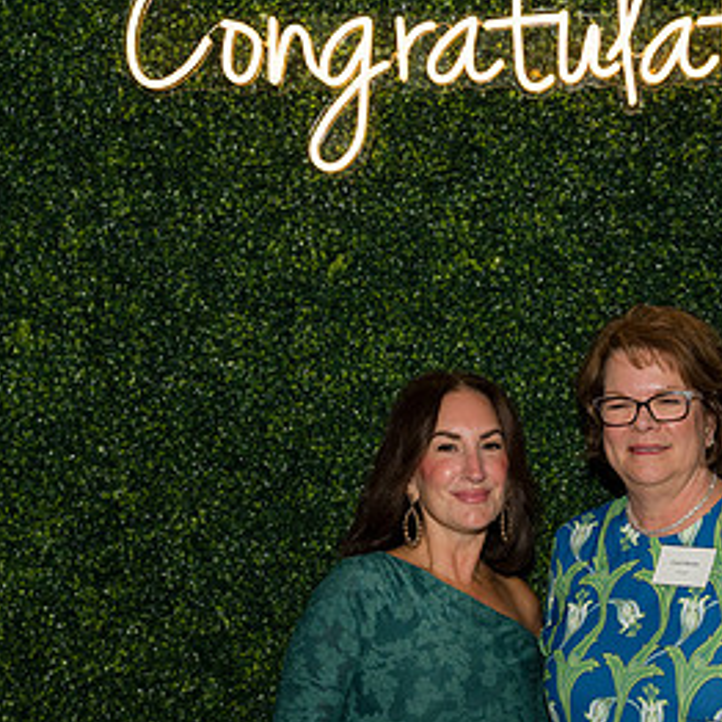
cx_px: 546
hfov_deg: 21.2
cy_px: 475
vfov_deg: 21.3
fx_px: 1911
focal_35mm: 81
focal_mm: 43
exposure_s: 1/160
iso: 500
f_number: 5
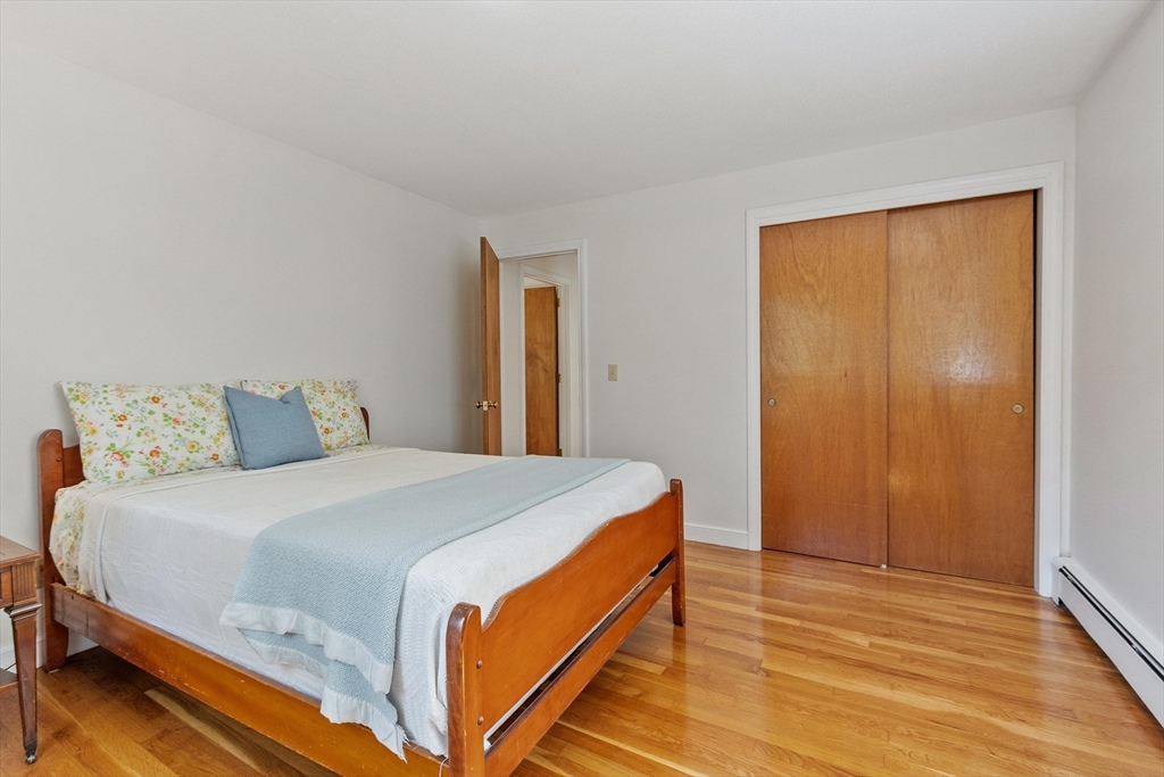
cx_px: 582
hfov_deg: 100.4
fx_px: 485
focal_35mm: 15
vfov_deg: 77.3
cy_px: 388
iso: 800
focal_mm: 10
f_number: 6.3
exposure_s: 1/8
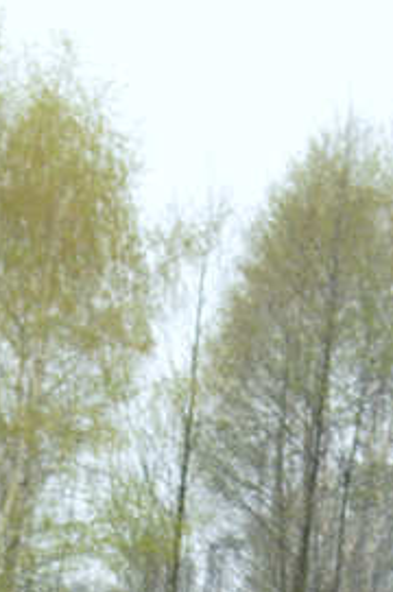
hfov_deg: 7.0
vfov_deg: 10.0
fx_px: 3182
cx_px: -19
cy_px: 1068
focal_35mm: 194
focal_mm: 35
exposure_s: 1/80
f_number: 4.5
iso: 200
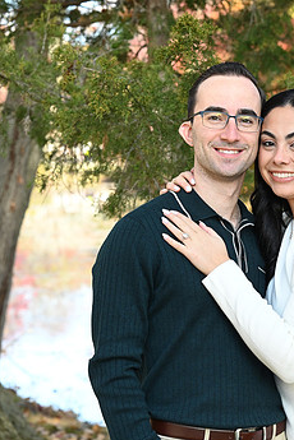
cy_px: 267
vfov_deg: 14.3
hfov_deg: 9.6
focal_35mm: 143
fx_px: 1752
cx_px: 246
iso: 320
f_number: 6.3
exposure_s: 1/160
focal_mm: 85
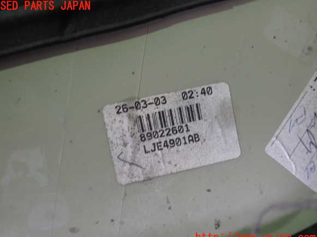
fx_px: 284
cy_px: 122
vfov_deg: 45.4
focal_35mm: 31
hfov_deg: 58.4
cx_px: 155
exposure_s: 1/30
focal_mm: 5.4
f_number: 2.3
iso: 200
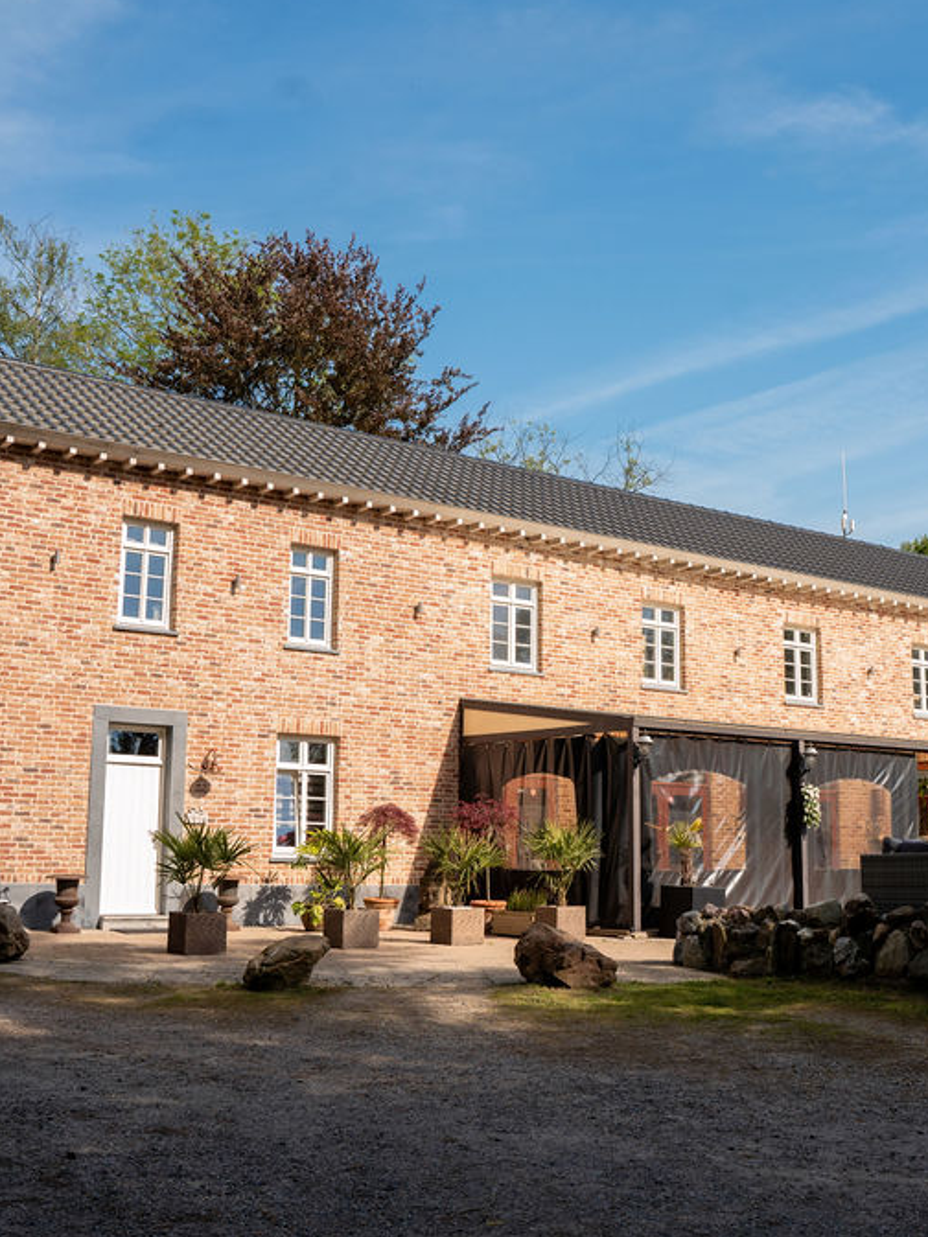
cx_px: 659
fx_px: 1466
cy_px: 618
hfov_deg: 34.6
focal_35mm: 41
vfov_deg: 45.8
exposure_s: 1/640
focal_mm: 28
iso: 640
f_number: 7.1
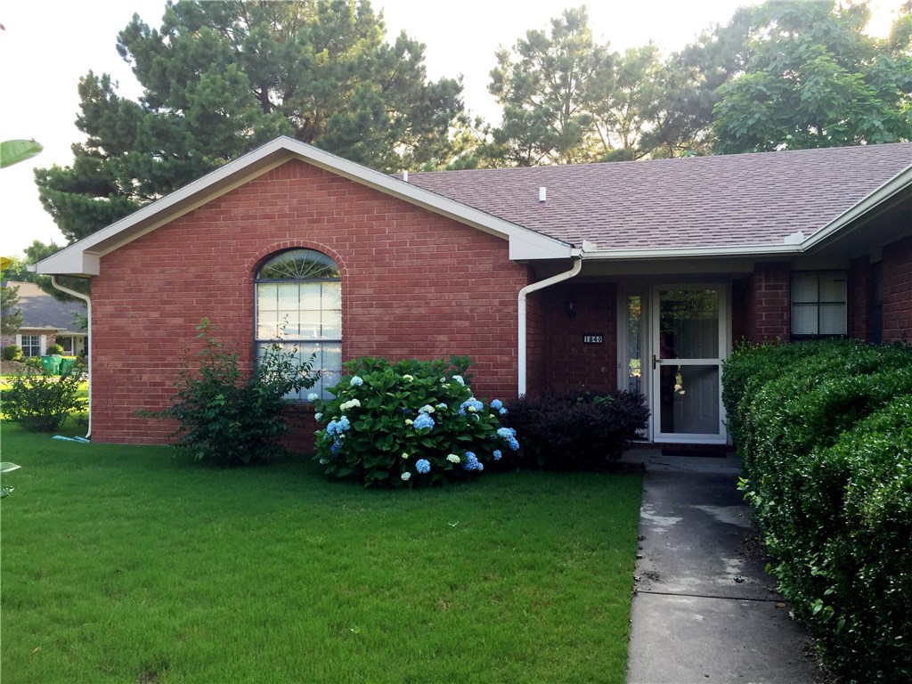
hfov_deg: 61.7
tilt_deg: -1.0
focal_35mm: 29
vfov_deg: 48.2
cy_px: 342
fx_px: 764
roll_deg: +1.2
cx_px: 456
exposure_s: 1/203
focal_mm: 4.15
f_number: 2.2
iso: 32
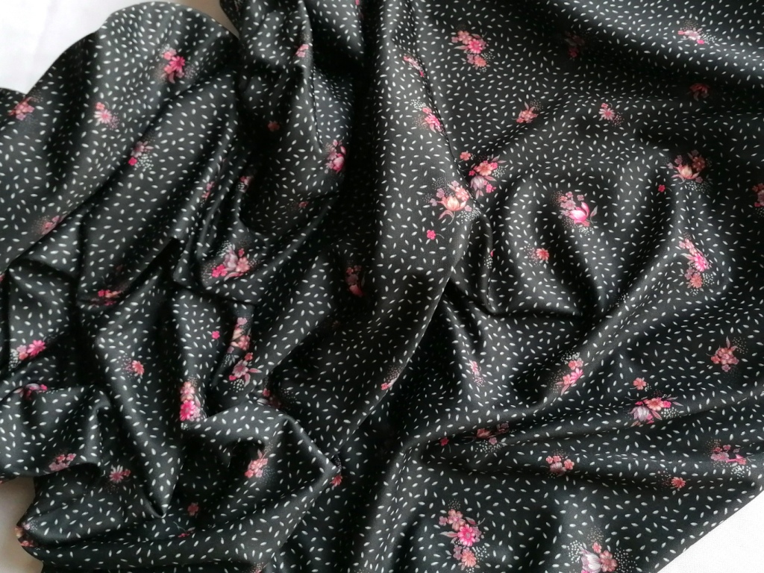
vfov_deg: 51.4
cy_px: 286
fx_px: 596
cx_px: 382
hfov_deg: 65.3
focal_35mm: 27
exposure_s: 1/100
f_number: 1.8
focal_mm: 4.75
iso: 64
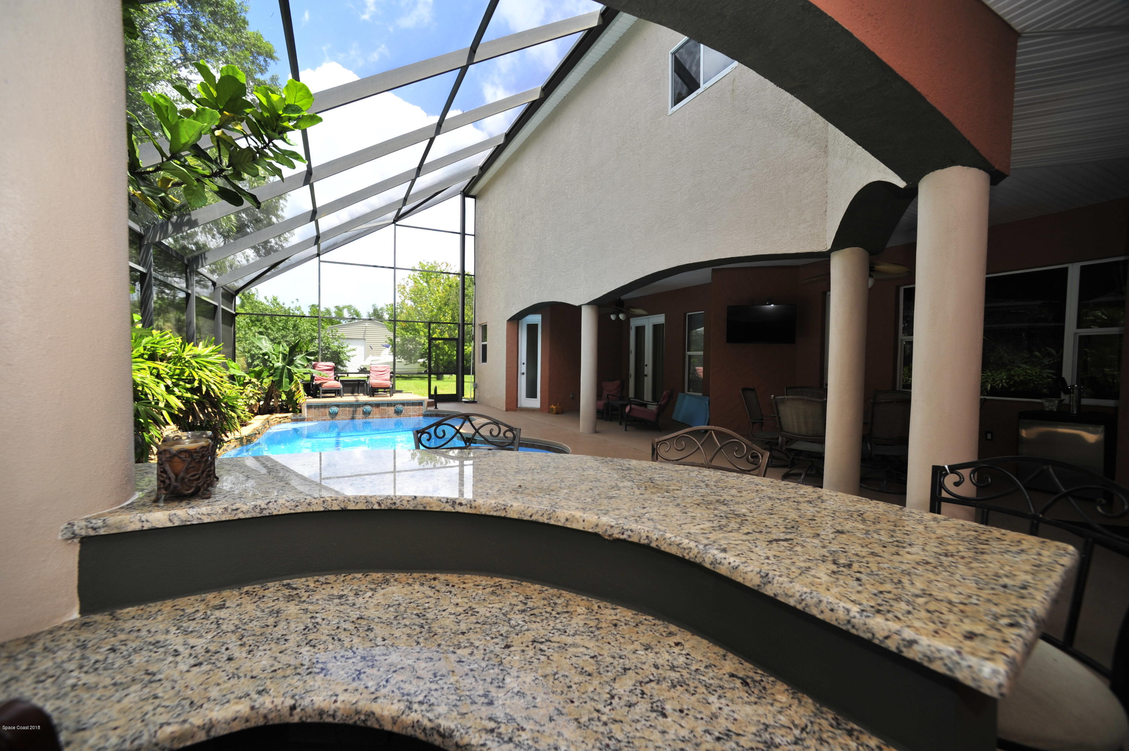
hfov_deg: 104.3
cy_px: 376
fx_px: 439
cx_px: 564
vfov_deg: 81.1
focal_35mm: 14
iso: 200
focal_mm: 14
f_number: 6.3
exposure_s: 1/125
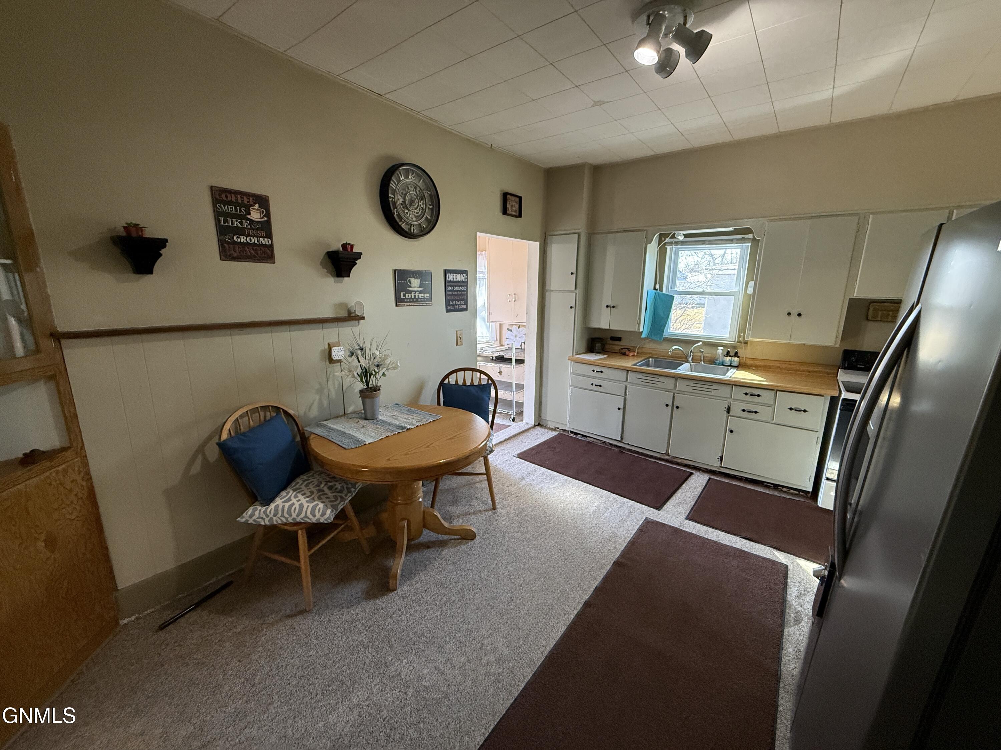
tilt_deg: -12.0
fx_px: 405
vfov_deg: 85.7
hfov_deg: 102.1
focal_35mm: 14
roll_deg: -1.6
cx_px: 500
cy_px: 375
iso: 400
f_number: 2.2
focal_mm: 2.22
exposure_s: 1/120
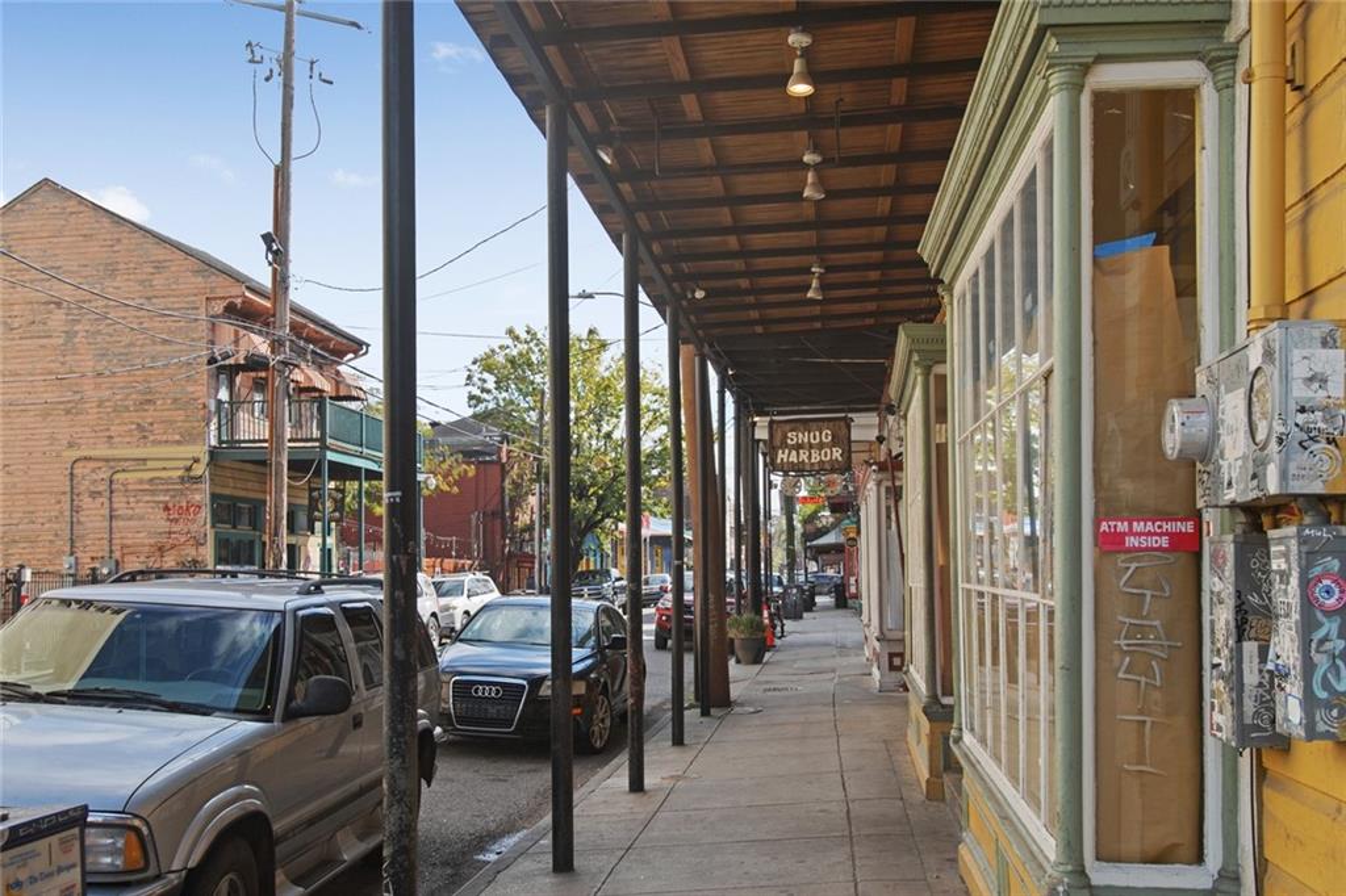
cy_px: 448
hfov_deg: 53.1
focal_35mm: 36
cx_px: 673
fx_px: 1345
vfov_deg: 36.8
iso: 100
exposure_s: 1/50
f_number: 8
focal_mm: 24
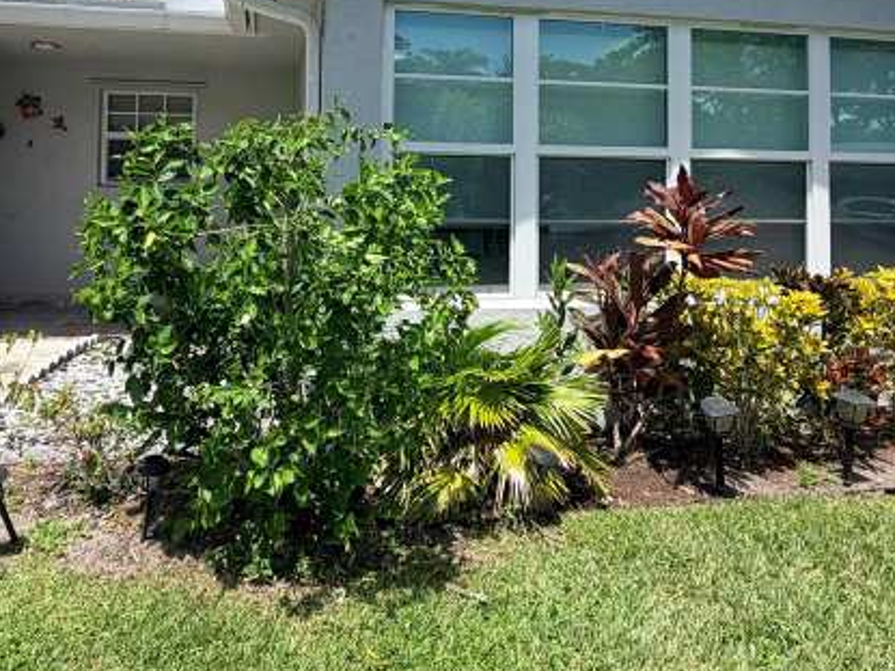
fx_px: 698
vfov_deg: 49.3
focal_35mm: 27
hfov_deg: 65.2
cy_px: 166
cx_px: 412
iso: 25
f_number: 2.2
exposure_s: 1/770
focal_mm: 2.22
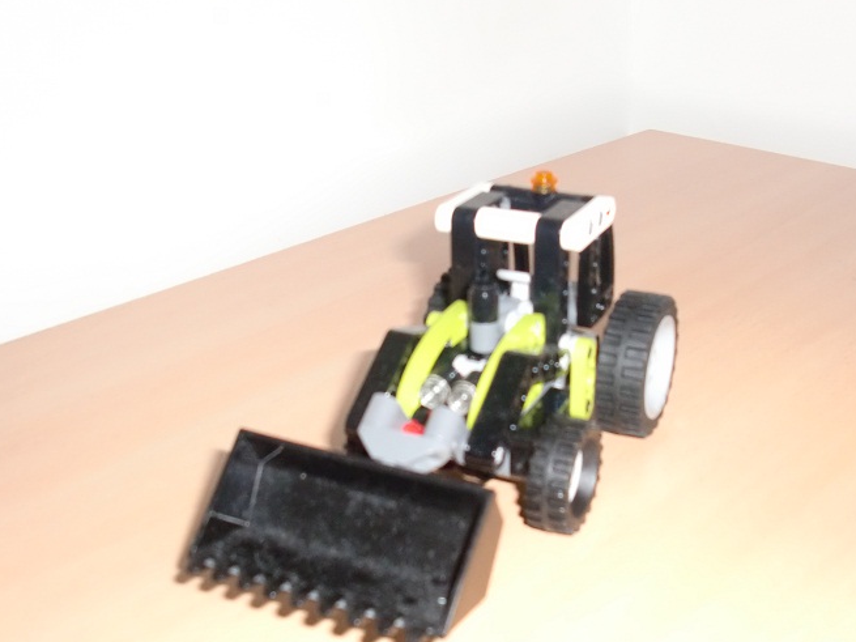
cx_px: 489
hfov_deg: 42.8
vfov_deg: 32.8
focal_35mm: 44
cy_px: 374
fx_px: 1088
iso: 400
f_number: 2.8
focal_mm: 6.3
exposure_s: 1/60
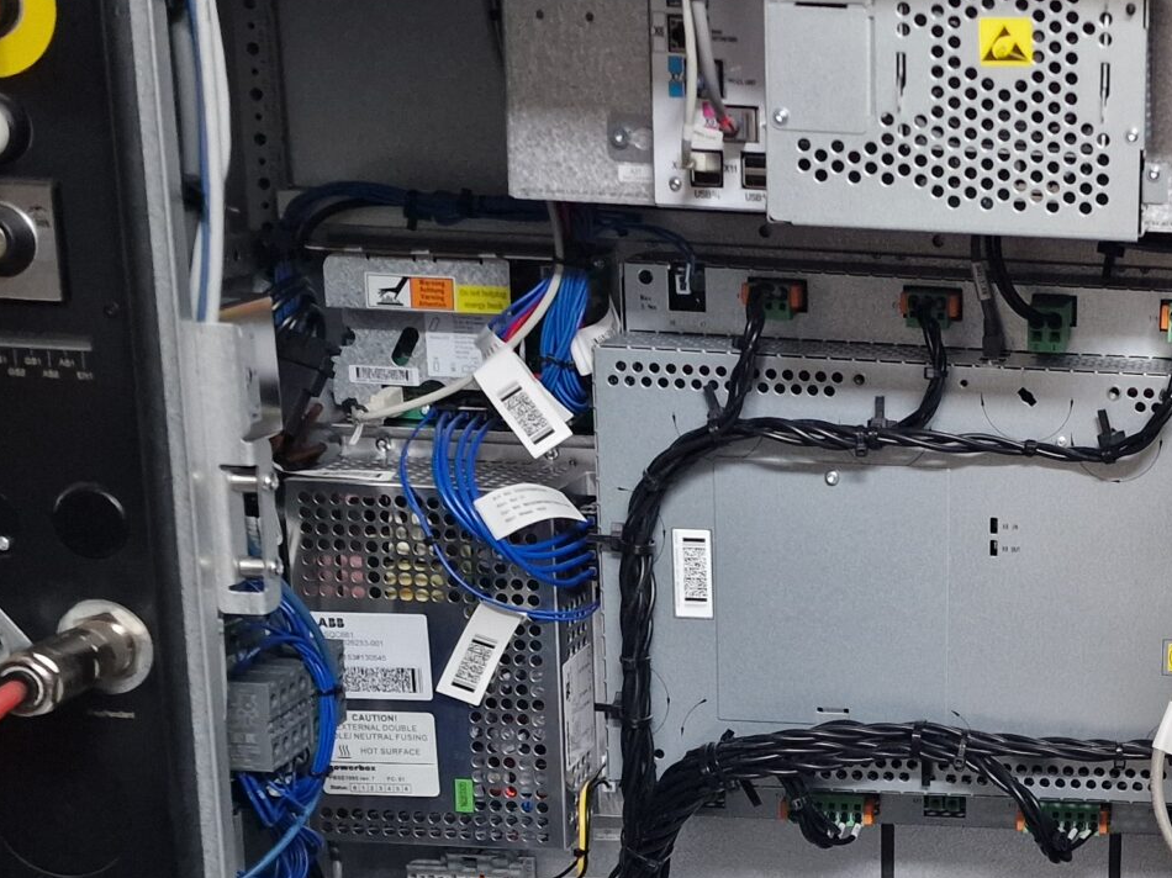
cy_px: 654
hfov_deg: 28.6
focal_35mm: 62
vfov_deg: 23.4
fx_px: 2099
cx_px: 1257
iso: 640
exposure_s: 1/60
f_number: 1.8
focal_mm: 6.4
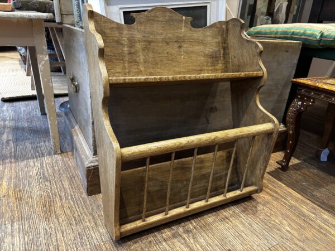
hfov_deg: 67.3
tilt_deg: -21.5
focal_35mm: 26
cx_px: 168
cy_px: 126
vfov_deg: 53.1
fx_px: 252
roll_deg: -3.4
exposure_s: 1/50
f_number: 1.6
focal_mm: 5.96
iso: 320
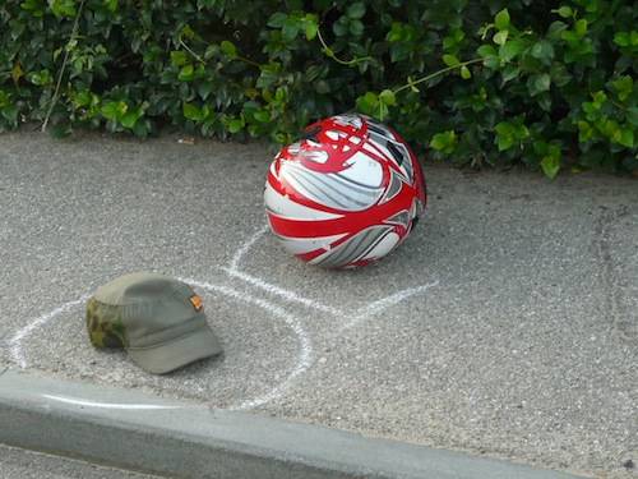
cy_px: 240
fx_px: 1696
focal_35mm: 92
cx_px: 319
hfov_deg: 21.3
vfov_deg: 16.1
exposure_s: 1/60
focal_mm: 9.5
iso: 100
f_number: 3.2
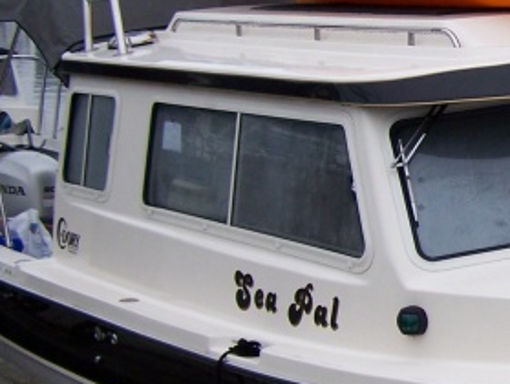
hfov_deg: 17.2
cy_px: 197
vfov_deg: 13.6
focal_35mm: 109
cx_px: 612
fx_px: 1608
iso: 80
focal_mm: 6.3
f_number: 2.8
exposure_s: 1/80
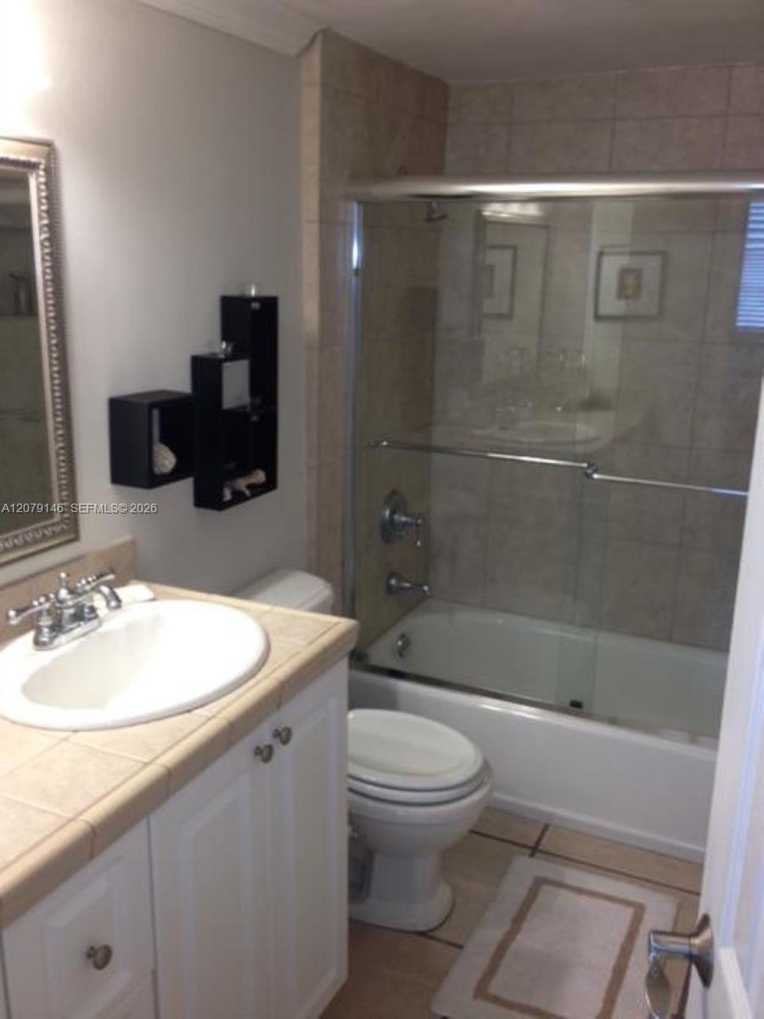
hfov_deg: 40.7
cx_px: 382
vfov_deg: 52.6
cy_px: 510
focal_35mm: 35
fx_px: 1030
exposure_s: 1/20
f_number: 2.4
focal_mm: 4.28
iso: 64
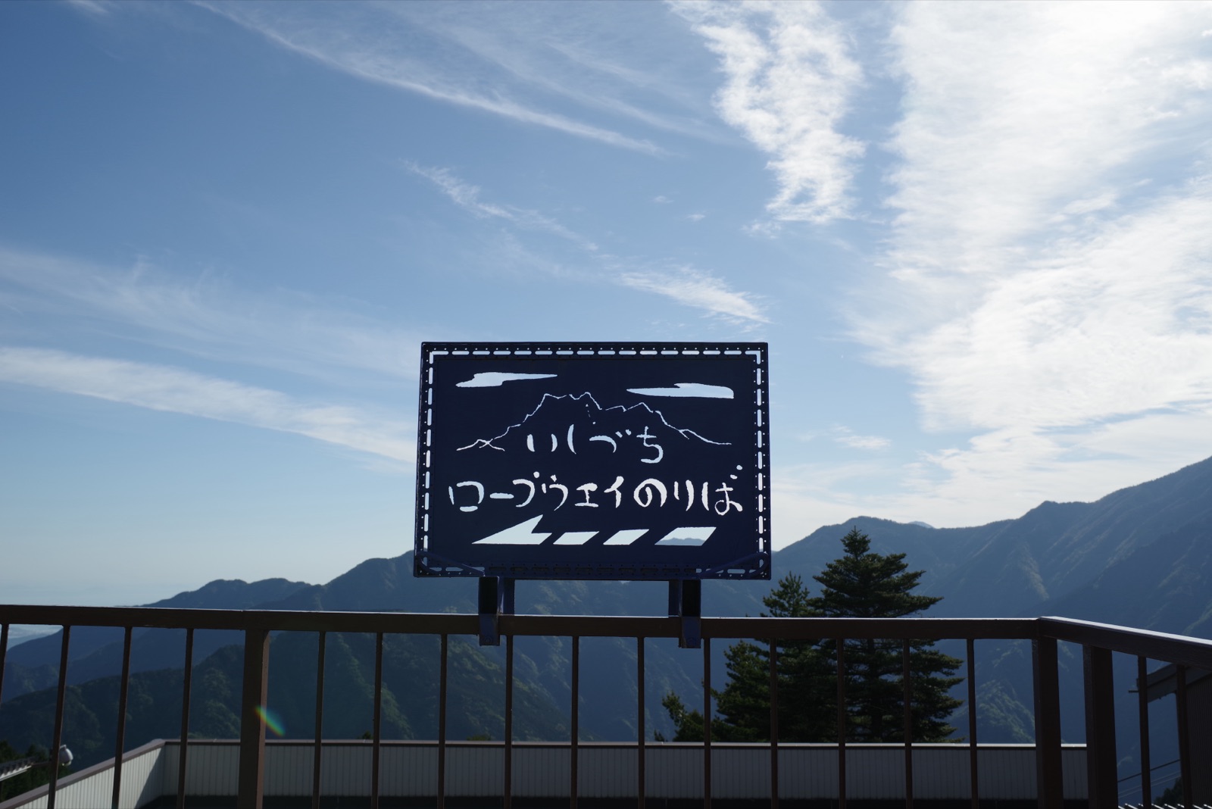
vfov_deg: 42.4
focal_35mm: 31
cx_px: 606
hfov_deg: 60.3
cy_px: 404
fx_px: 1044
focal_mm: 31
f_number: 8
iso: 200
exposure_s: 1/640
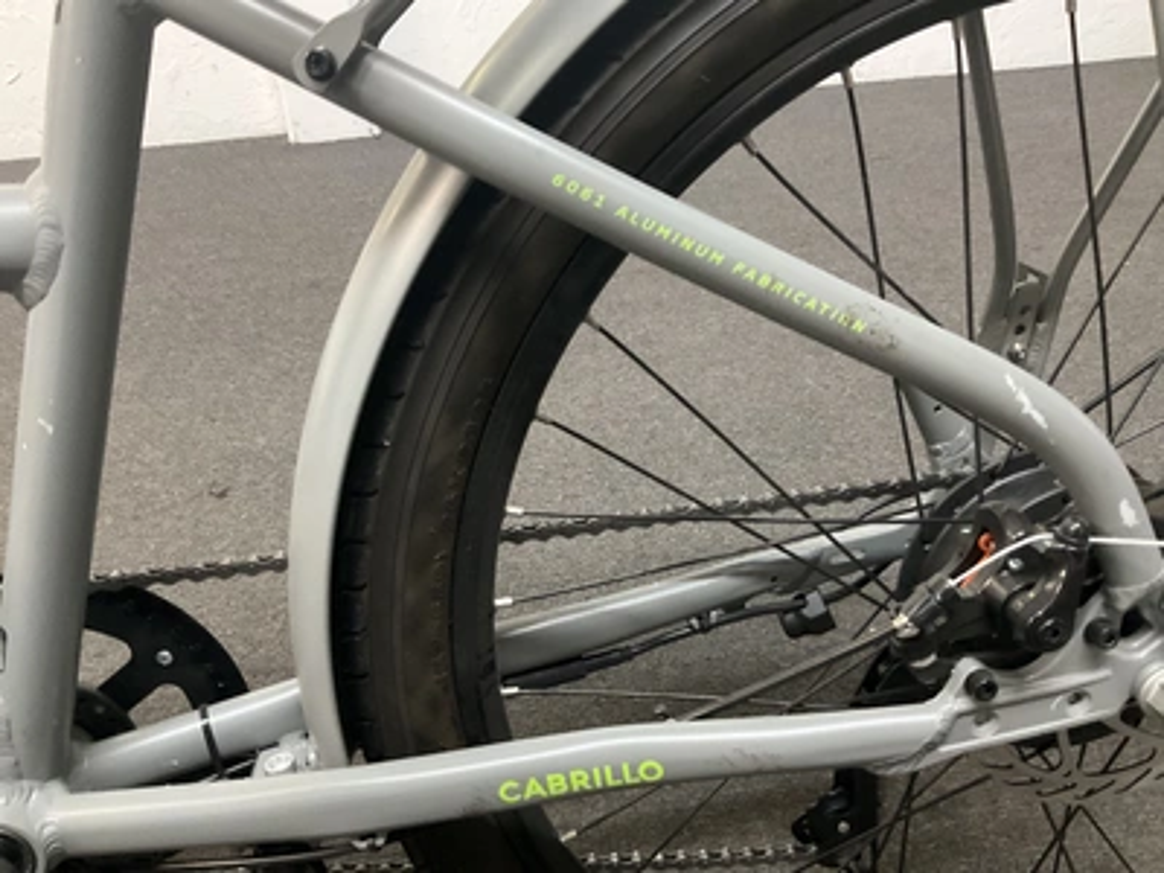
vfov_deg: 48.2
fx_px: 975
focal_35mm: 29
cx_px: 582
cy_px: 436
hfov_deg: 61.7
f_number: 1.8
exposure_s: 1/30
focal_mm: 3
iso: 320
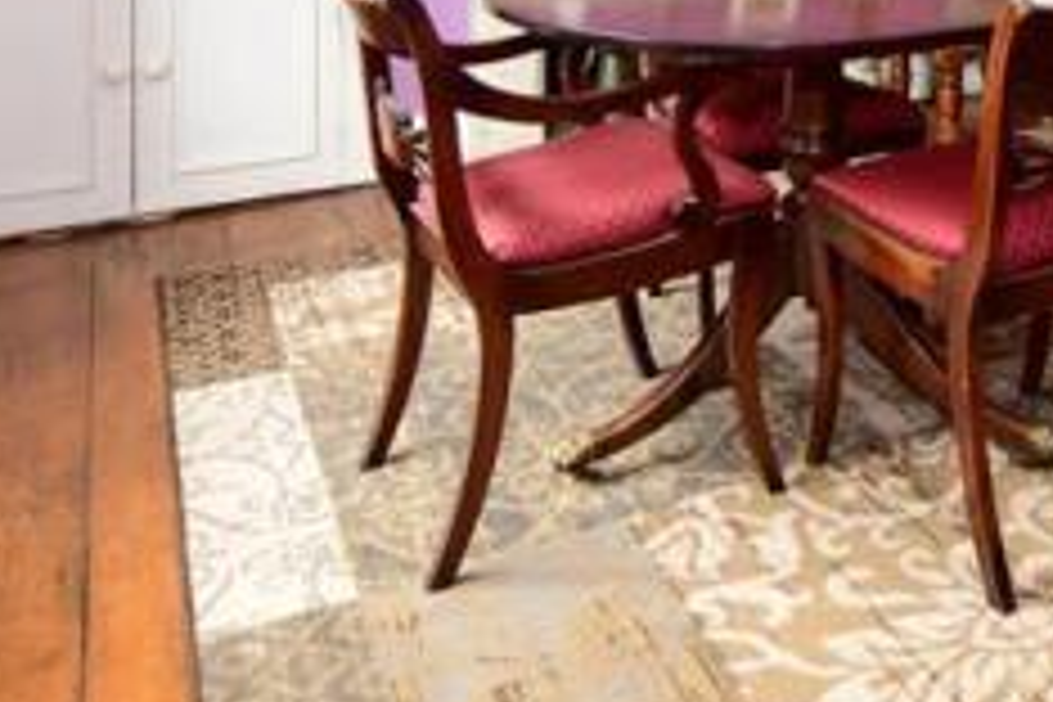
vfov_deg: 26.6
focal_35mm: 42
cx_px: 936
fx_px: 1228
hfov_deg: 42.7
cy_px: -232
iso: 200
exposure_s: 1/5
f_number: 5
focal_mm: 10
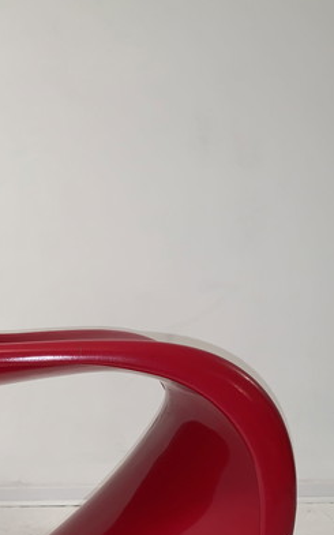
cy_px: 409
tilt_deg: -6.6
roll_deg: +3.4
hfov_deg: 26.1
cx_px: 38
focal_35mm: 48
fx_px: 699
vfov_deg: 40.5
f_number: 1.8
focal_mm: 4.25
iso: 25
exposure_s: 1/24
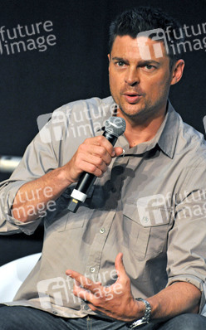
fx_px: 2494
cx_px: 104
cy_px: 165
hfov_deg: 4.7
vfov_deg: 7.6
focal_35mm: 277
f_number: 5.6
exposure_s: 1/125
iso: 2000
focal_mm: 180
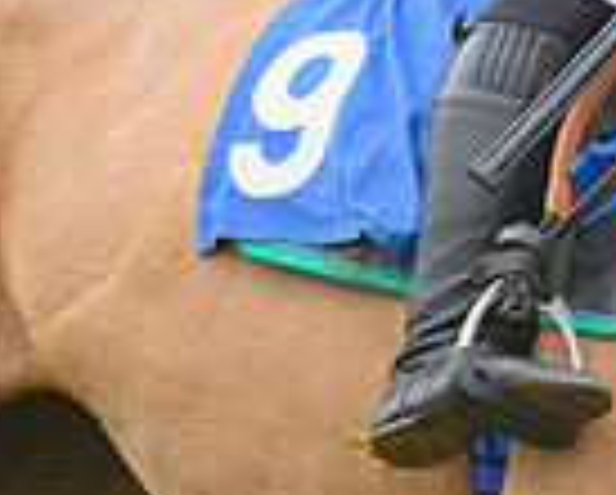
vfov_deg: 1.0
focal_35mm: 1605
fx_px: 29303
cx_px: 1219
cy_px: -346
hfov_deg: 1.2
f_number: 5
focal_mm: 300
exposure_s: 1/1250
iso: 1250
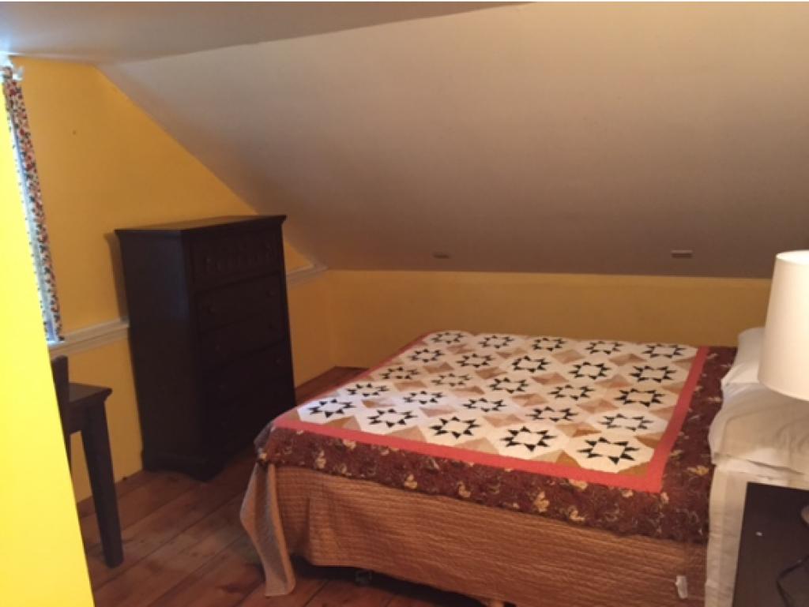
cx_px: 404
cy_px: 304
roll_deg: +3.7
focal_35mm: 29
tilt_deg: -11.0
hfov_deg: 61.6
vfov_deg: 48.3
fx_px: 678
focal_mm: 4.15
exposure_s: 1/15
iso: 320
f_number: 2.2
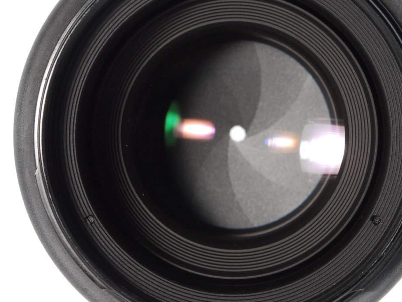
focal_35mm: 139
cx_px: 235
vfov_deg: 10.7
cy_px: 138
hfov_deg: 14.2
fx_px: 1612
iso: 400
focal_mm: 55
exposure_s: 1/100
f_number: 18
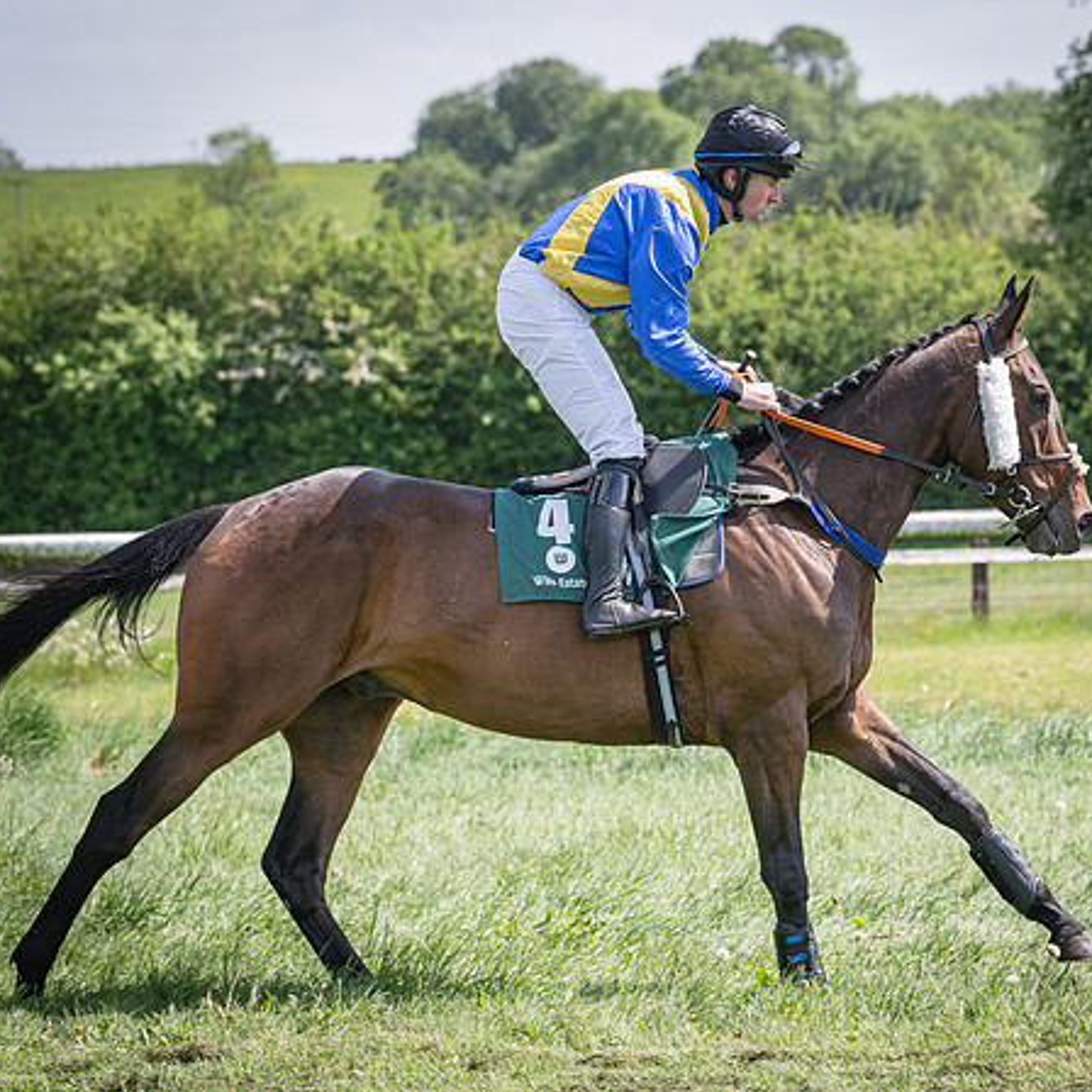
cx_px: 517
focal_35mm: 141
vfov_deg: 12.4
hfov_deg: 12.4
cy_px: 546
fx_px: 5032
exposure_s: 1/1600
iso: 400
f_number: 5
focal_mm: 110
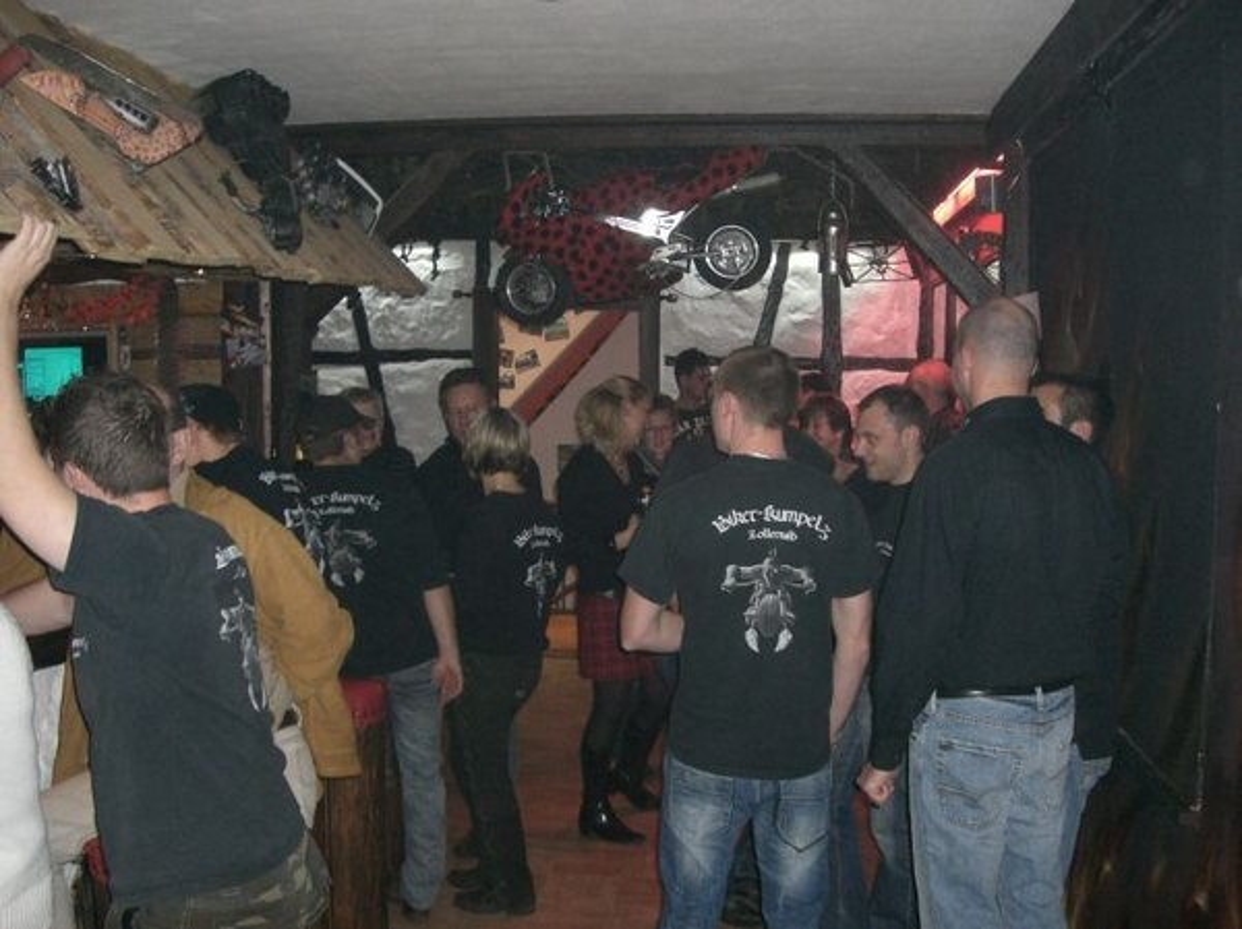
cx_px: 621
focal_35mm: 38
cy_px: 464
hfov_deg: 49.0
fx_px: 1362
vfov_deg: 37.7
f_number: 2.7
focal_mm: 6.2
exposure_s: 1/60
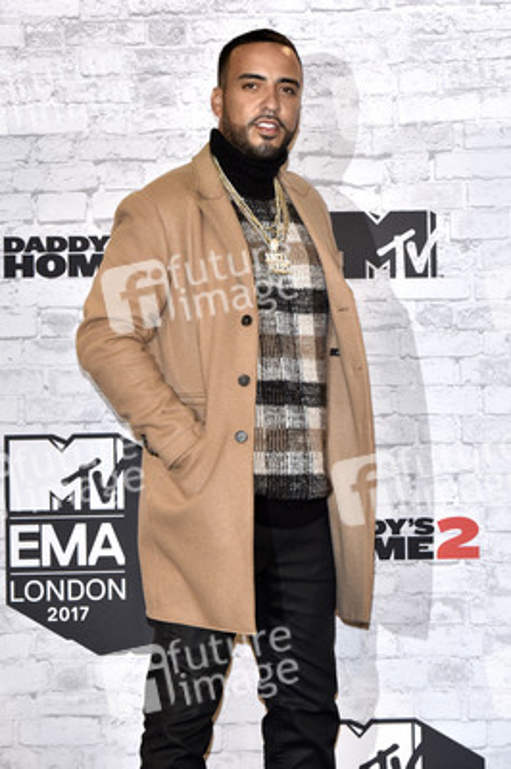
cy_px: 384
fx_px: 2879
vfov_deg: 15.2
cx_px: 256
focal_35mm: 135
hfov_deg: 10.1
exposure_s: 1/250
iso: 2000
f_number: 6.3
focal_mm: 135
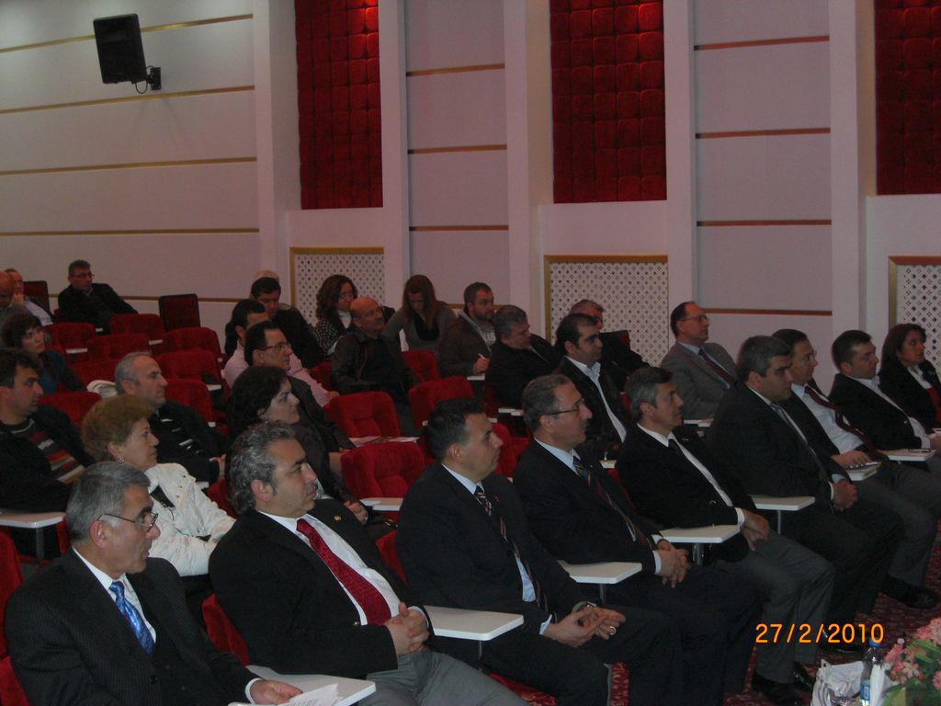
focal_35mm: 57
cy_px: 353
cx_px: 470
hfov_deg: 33.8
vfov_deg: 25.7
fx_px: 1549
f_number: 3.6
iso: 200
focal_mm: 11.8
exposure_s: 1/60
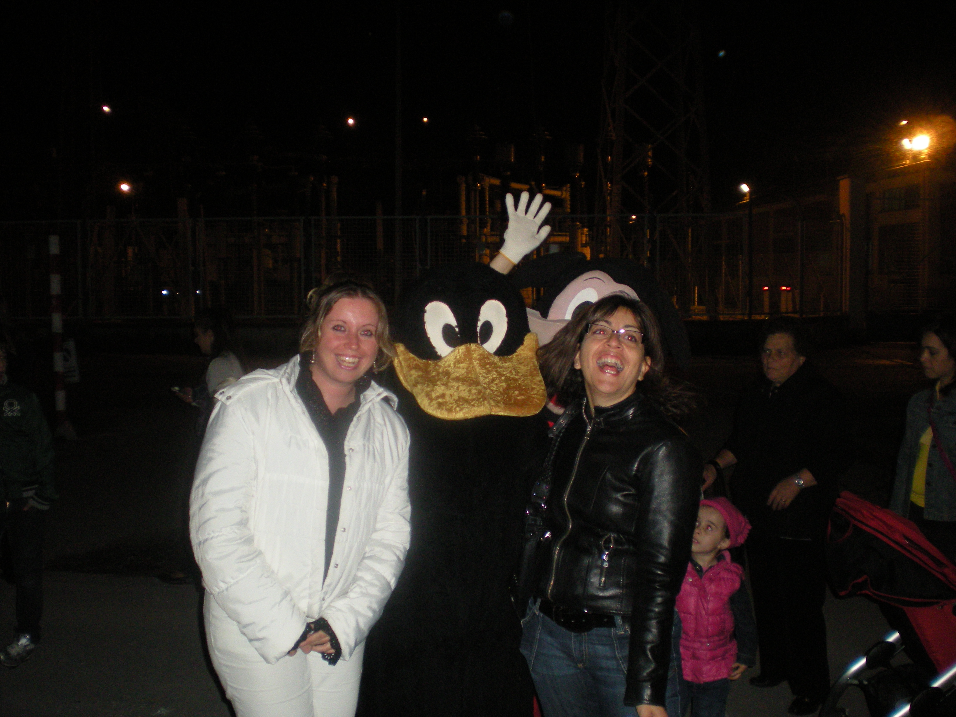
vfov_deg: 37.7
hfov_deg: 49.0
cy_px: 358
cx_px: 478
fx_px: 1049
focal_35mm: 38
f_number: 3.1
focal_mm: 6.3
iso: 282
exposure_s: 1/60
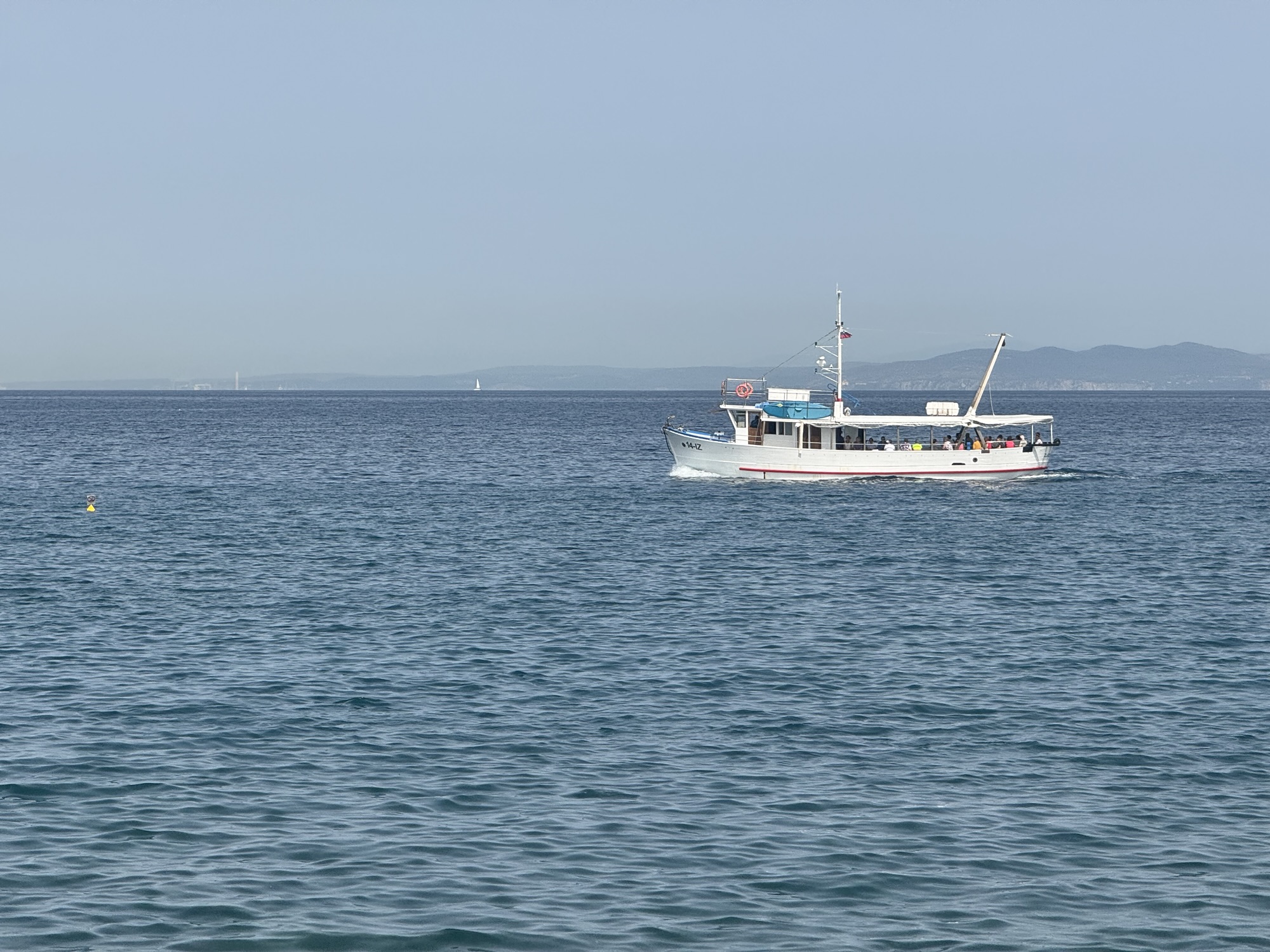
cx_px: 635
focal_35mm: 120
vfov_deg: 12.3
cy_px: 476
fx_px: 4403
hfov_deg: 16.4
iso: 50
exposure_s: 1/2024
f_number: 2.8
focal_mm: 15.66
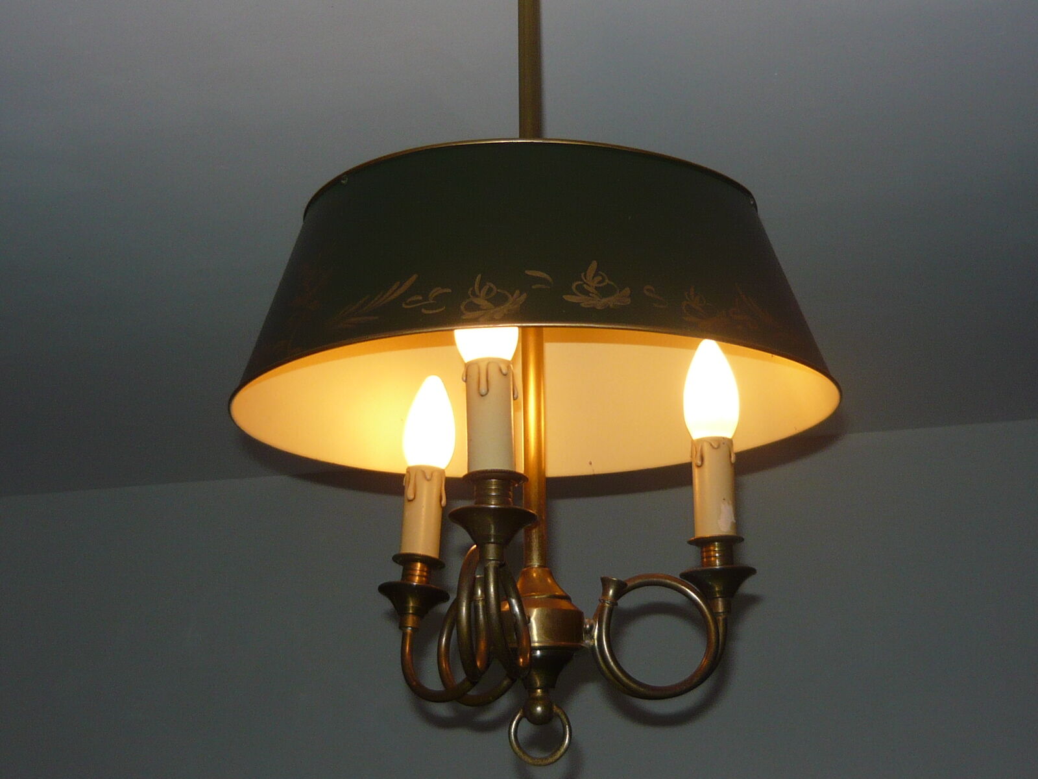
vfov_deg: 27.5
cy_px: 390
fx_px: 1589
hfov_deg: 36.2
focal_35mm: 53
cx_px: 519
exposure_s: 1/250
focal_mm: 5.5
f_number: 2.8
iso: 100
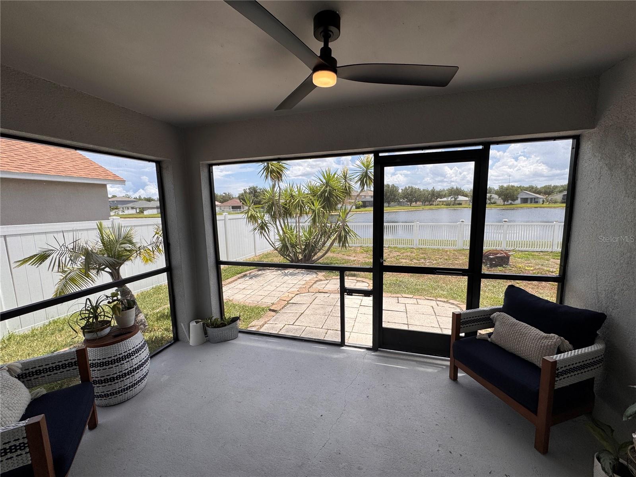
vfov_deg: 85.7
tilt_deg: -6.7
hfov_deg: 102.1
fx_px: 257
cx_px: 318
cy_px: 238
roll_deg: +1.2
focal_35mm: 14
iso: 50
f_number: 2.2
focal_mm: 2.22
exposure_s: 1/1420
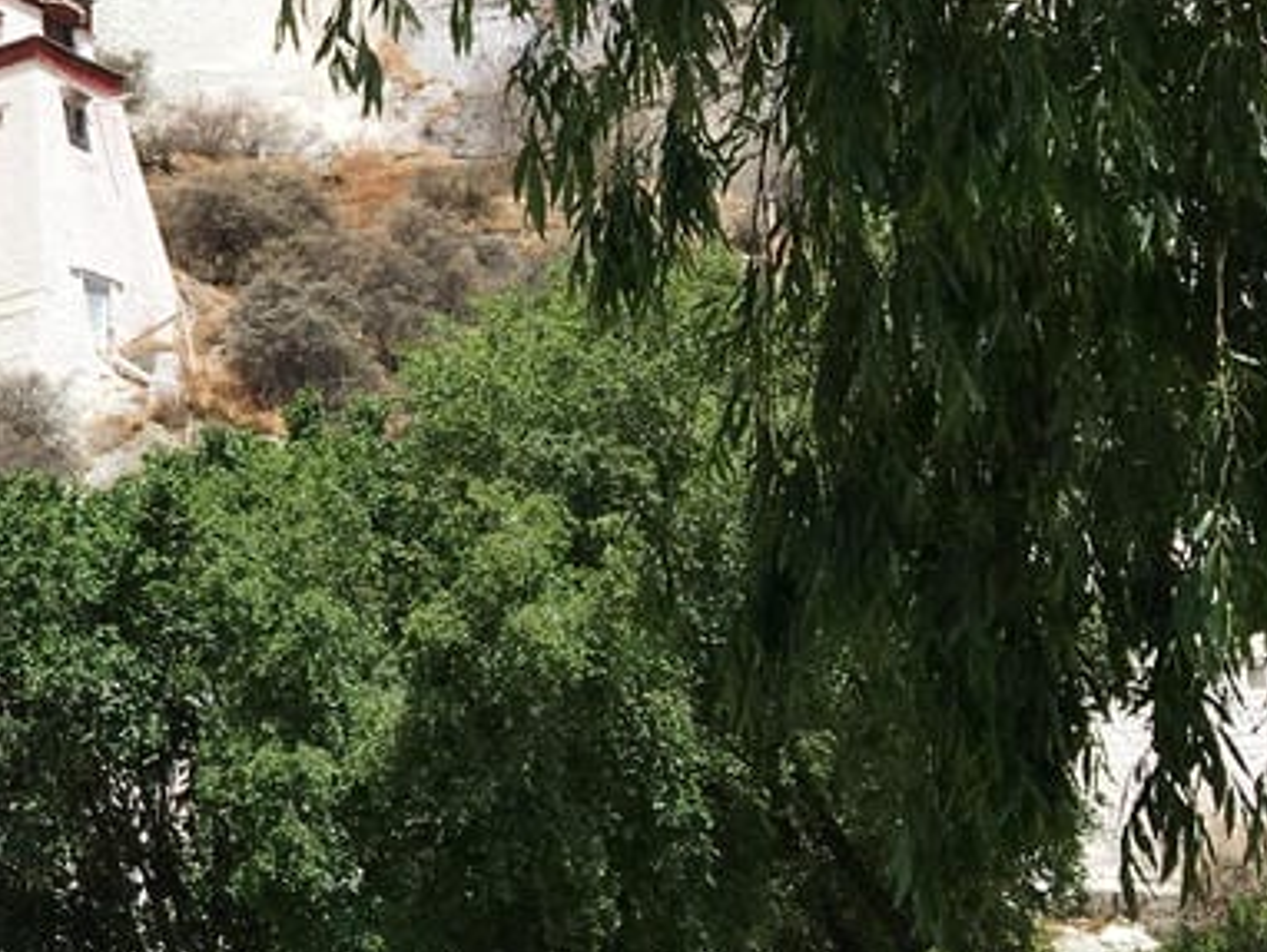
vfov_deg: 16.2
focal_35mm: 91
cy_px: 289
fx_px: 3333
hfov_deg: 18.8
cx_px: -677
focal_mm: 4.15
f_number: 2.2
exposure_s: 1/1876
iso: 25
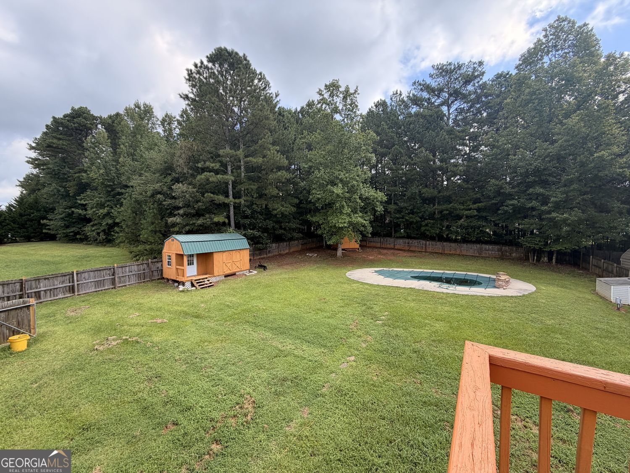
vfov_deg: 85.7
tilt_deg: -0.5
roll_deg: +0.6
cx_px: 315
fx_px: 255
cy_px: 236
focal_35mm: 14
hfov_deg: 102.1
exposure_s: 1/502
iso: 50
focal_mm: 2.22
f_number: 2.2
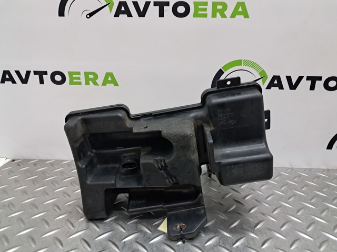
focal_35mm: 27
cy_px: 126
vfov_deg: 51.3
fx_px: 263
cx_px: 168
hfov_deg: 65.4
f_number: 1.8
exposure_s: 1/50
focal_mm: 4
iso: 160
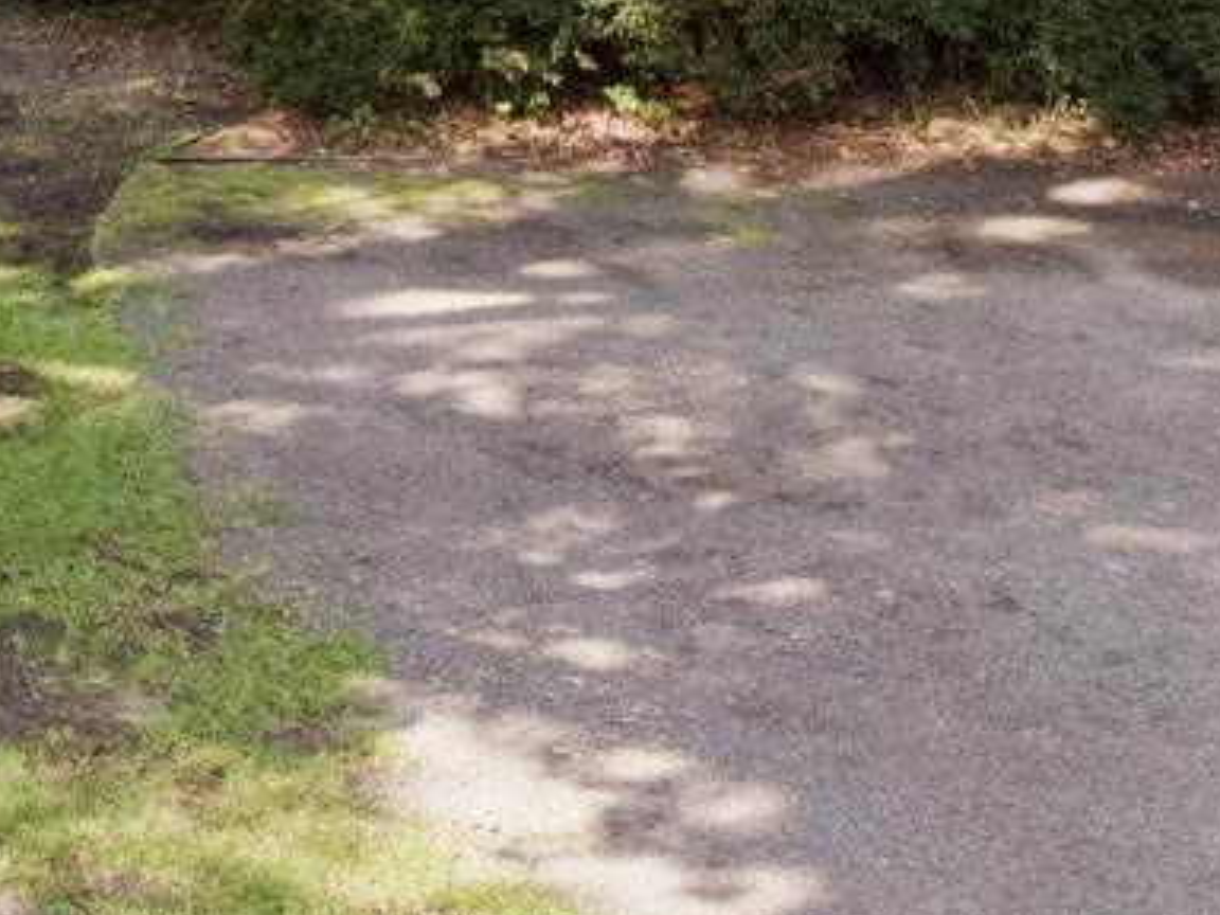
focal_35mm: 80
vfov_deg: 16.4
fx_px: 2820
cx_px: -642
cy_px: -542
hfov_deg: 20.6
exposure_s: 1/15
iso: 400
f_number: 2.8
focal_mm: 4.5
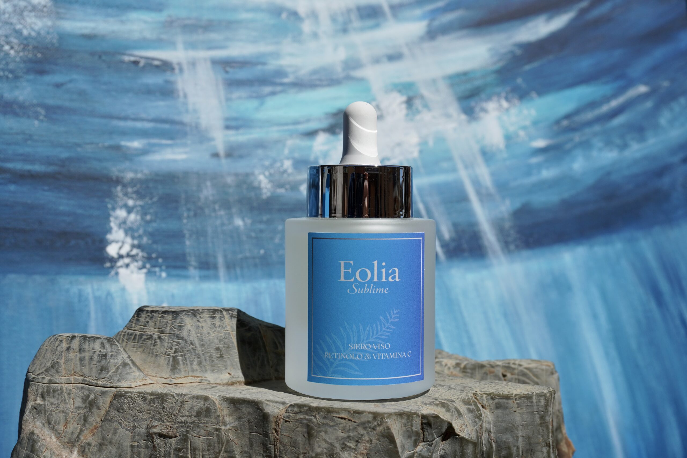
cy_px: 229
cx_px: 344
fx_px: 916
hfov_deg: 41.1
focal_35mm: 48
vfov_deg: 28.1
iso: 160
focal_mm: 32
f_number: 8
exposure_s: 1/1000
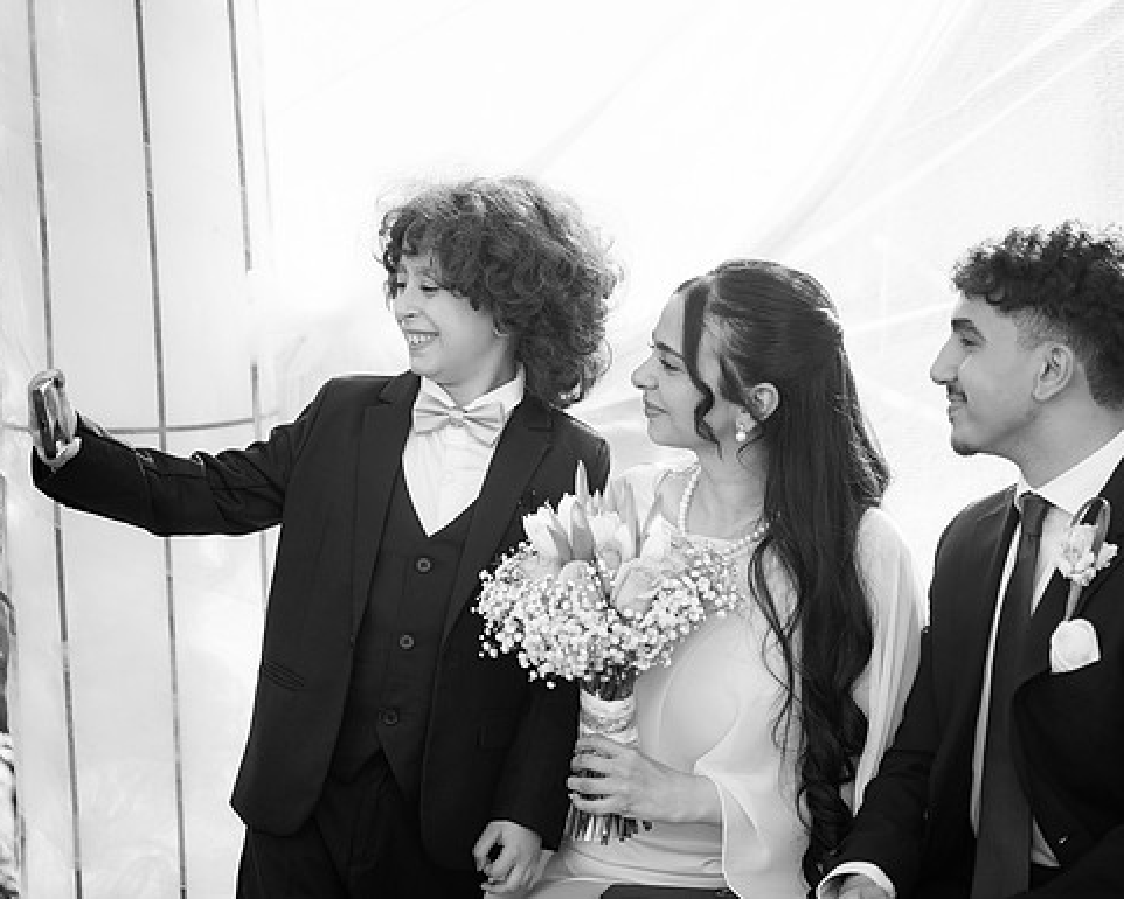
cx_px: 608
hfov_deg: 13.2
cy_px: 450
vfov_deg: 10.6
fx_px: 4858
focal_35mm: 146
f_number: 2
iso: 200
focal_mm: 129
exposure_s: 1/3200
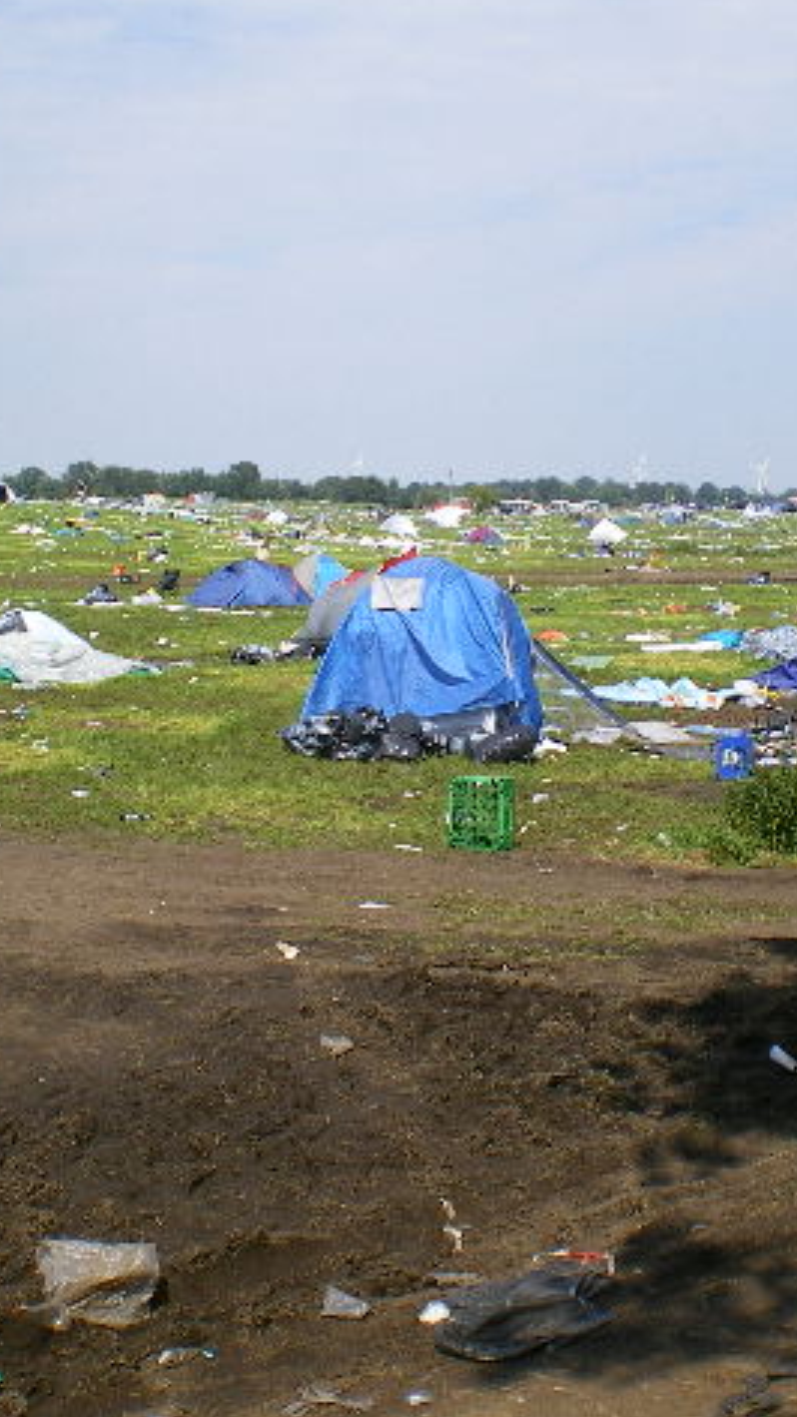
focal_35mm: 56
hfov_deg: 21.4
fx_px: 2104
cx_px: 482
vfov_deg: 37.2
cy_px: 701
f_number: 4.6
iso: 64
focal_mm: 6.3
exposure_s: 1/400
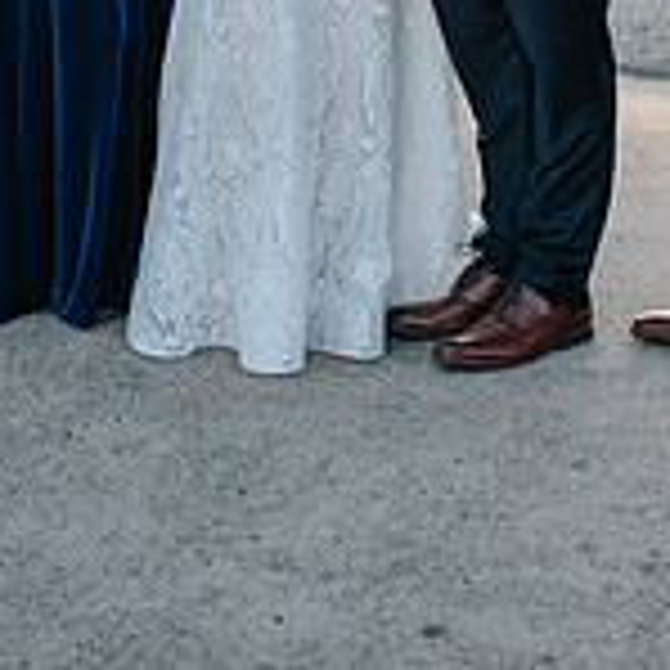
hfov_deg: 19.3
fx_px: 1971
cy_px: -292
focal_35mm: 90
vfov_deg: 17.6
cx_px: 382
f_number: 2.8
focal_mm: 35
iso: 125
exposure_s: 1/400
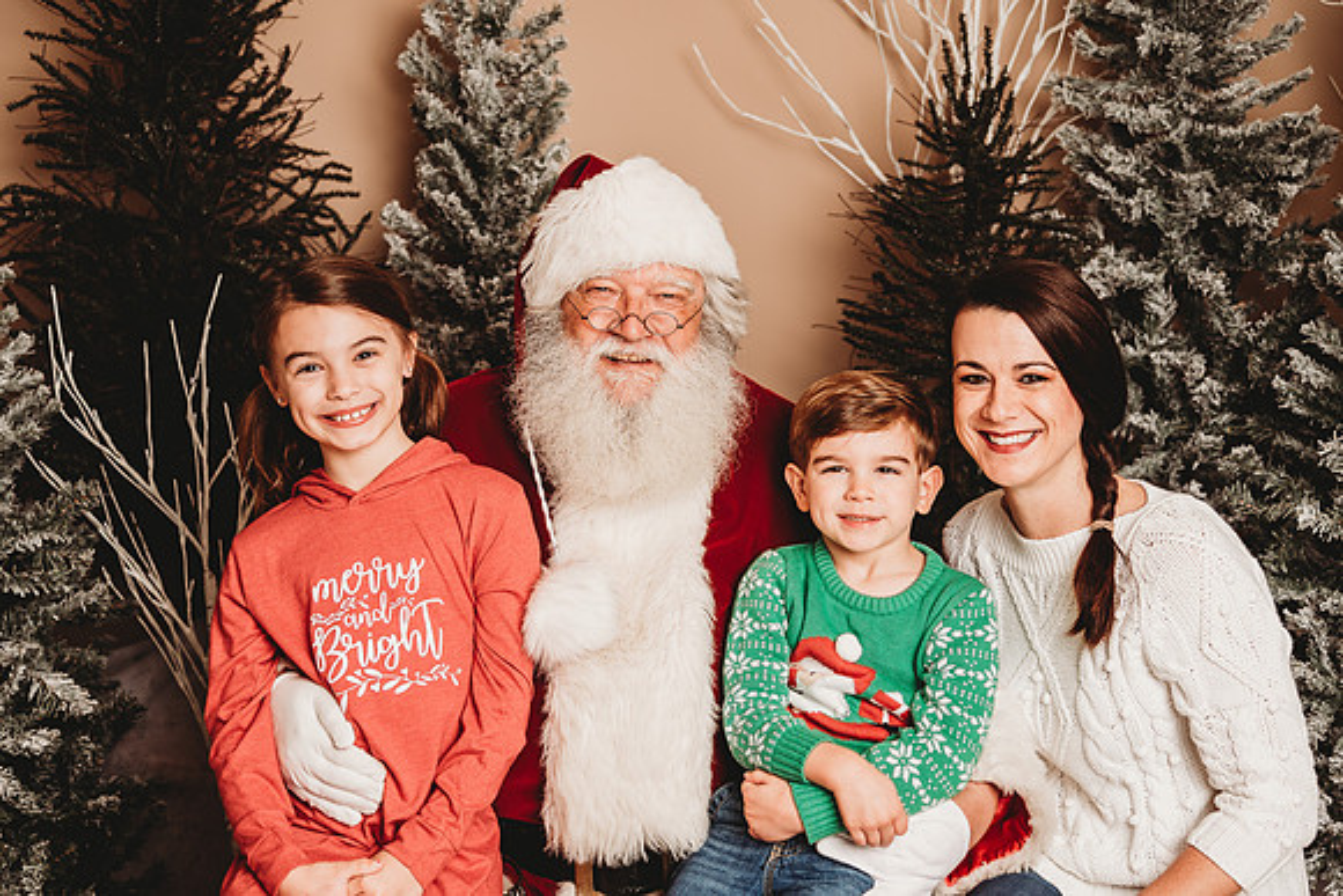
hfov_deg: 38.4
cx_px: 659
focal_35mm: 52
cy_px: 448
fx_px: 1927
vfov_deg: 26.2
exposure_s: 1/160
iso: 100
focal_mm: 50
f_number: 4
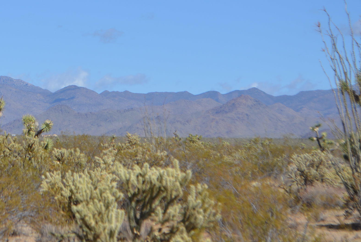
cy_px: 89
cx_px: 45
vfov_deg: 8.7
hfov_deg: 12.9
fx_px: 1585
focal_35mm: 158
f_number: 7.1
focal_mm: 55
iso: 400
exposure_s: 1/2000
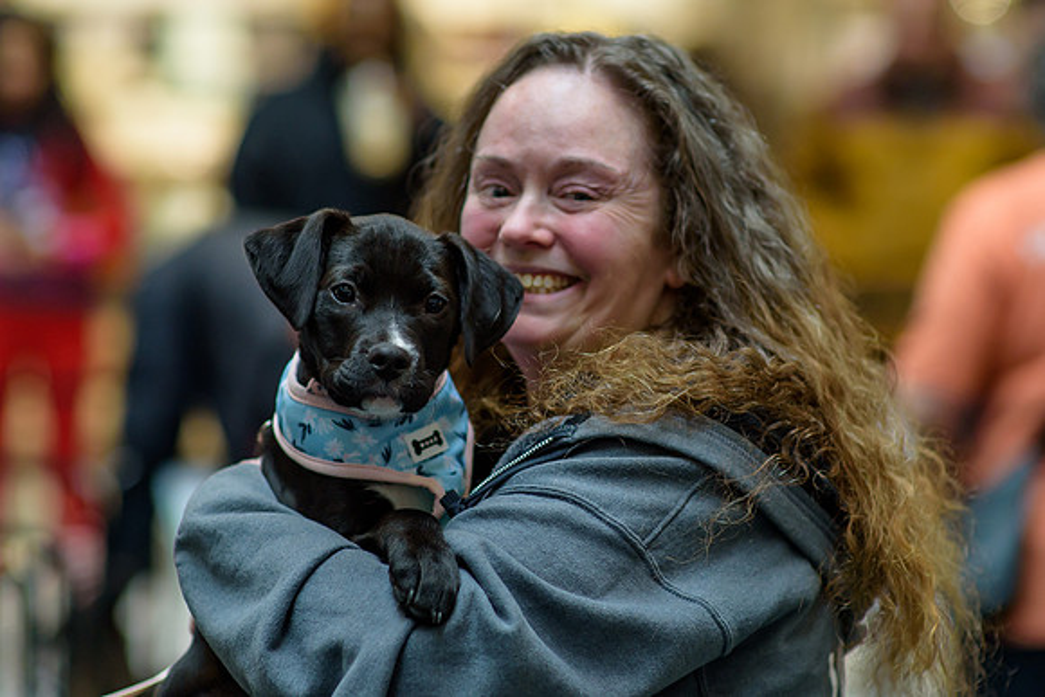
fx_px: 3534
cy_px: 383
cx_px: 552
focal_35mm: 122
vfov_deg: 11.3
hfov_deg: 16.8
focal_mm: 85
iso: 800
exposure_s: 1/500
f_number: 2
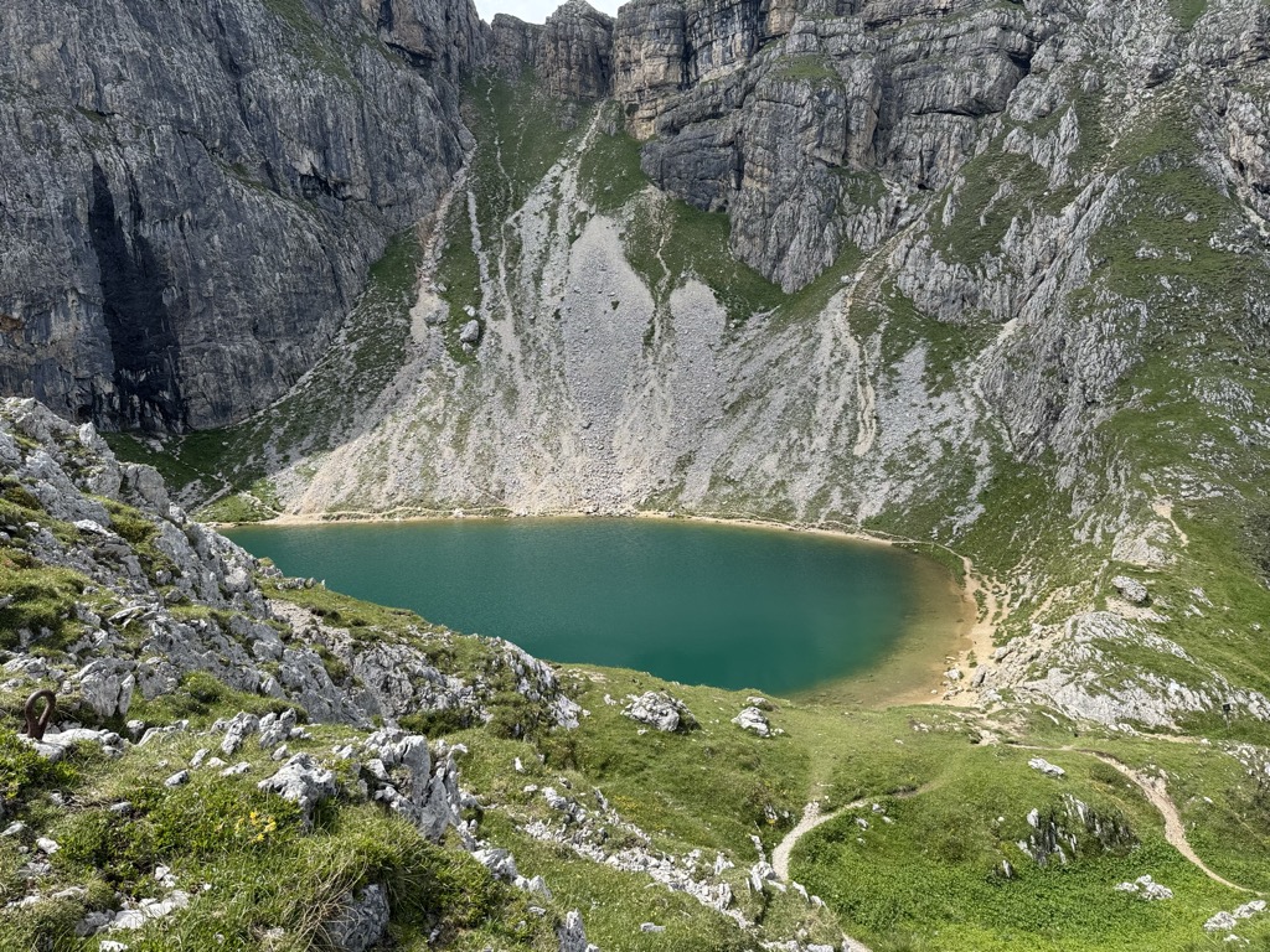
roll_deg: +0.3
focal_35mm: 24
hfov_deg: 71.6
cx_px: 635
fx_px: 881
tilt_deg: -7.0
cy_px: 476
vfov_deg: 56.8
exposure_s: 1/2710
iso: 80
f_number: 1.78
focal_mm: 6.76
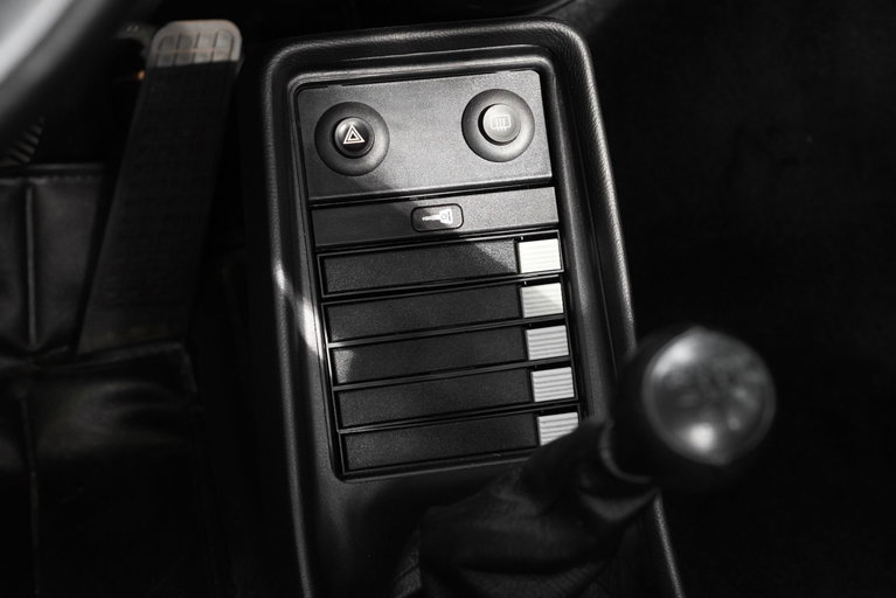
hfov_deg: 28.1
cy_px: 299
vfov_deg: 18.9
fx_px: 1793
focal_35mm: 72
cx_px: 448
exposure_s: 1/80
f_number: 8
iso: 6400
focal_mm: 72
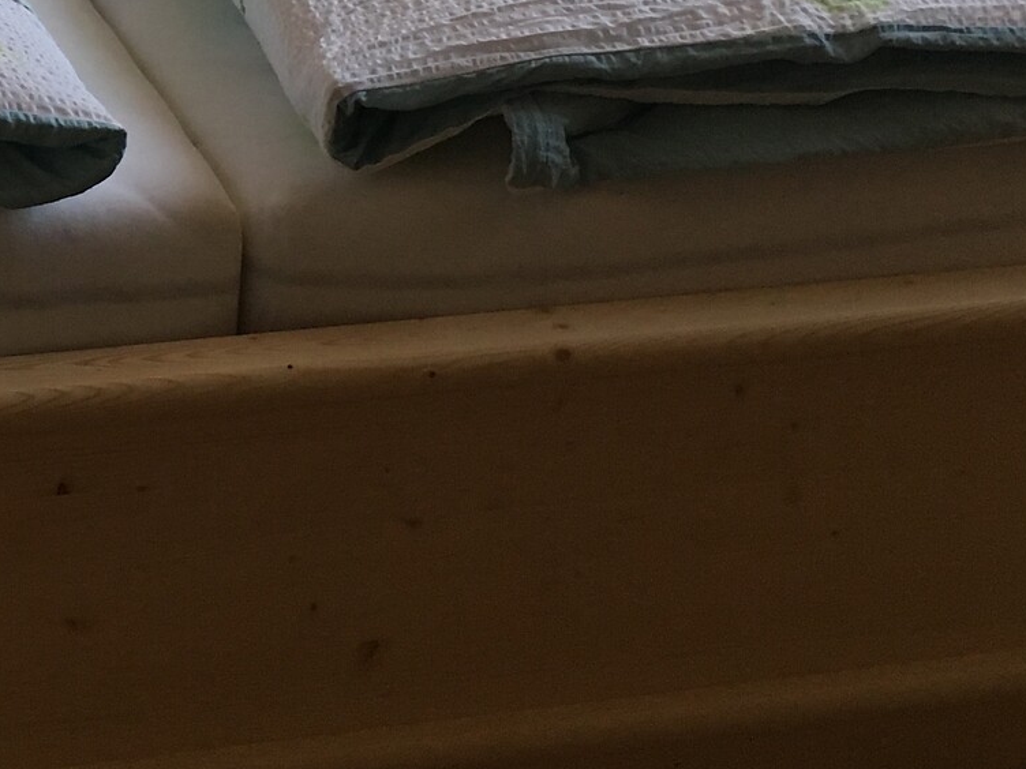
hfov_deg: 25.2
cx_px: 40
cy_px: -115
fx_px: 2193
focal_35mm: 74
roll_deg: +0.2
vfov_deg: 19.0
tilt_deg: -18.5
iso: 160
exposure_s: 1/33
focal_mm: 4.15
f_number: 2.2
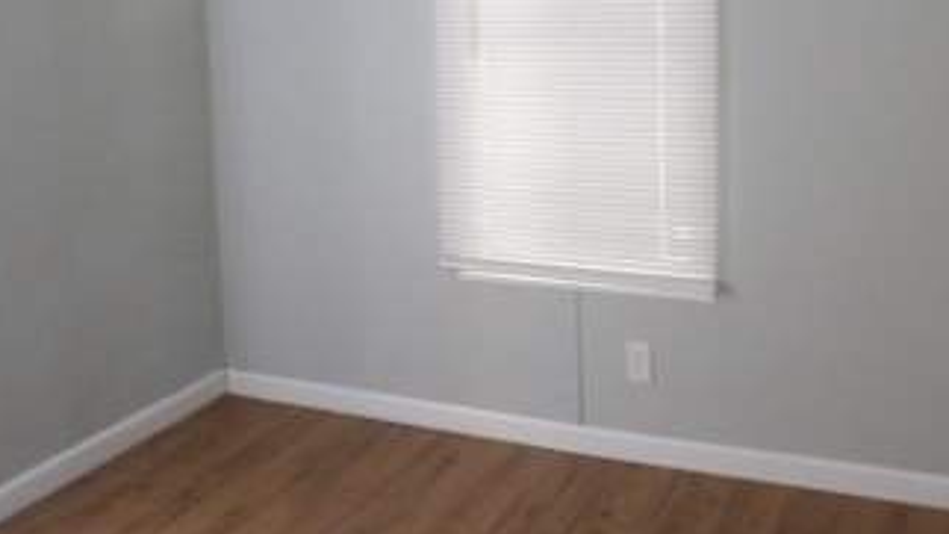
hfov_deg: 51.2
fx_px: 981
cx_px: 578
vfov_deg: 29.2
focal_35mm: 39
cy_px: 56
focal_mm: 4.3
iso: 800
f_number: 3.2
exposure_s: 1/4
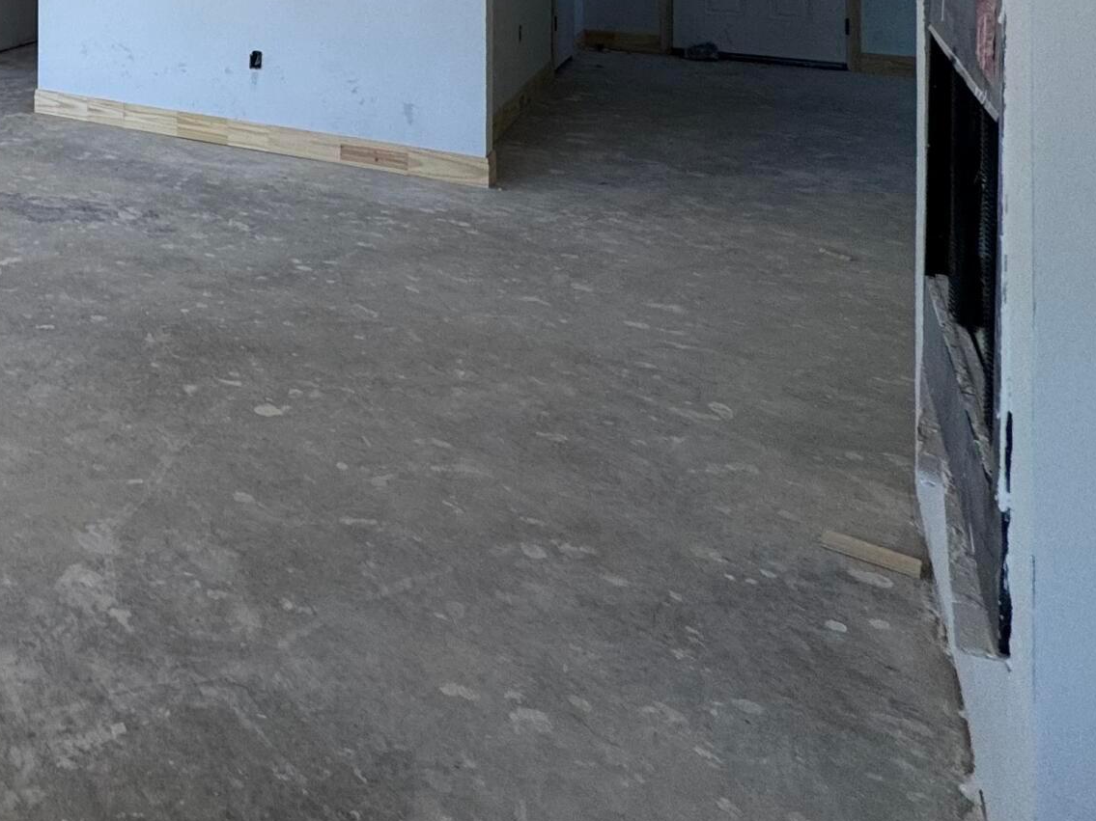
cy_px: -157
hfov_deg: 37.3
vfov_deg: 32.2
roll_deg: -1.1
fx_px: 1171
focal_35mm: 37
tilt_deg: -1.1
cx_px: -234
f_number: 2.2
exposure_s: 1/99
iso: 64
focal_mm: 2.22
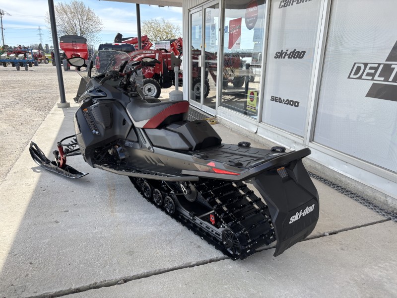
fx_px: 298
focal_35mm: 26
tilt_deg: -17.5
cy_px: 149
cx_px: 198
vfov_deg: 53.1
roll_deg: -0.9
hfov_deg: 67.3
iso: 50
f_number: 1.6
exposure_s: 1/887
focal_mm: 5.96
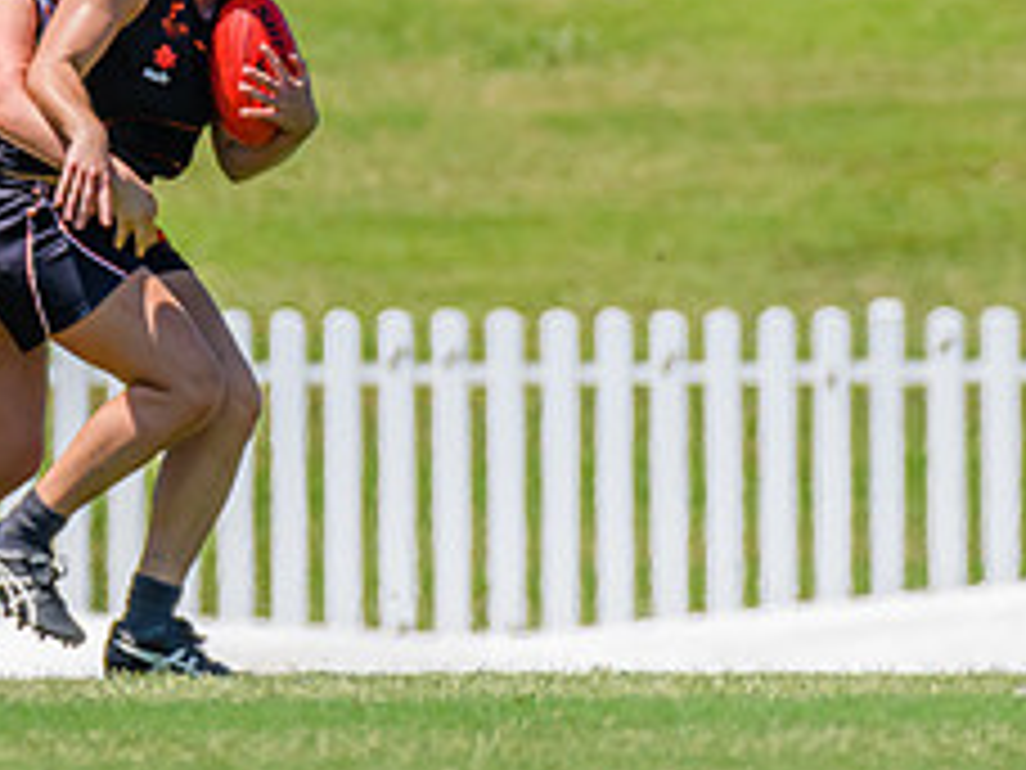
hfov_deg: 1.0
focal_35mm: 2009
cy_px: 273
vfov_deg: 0.7
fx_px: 59546
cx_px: 323
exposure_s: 1/2000
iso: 800
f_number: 10
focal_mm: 600
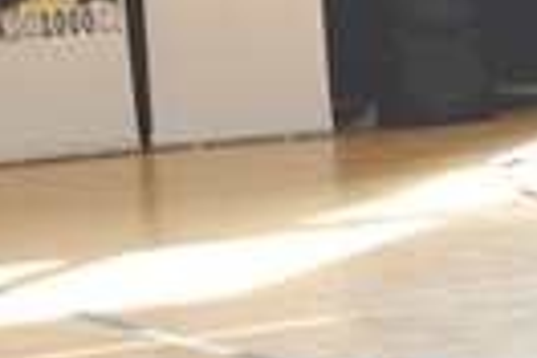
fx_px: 2536
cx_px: 163
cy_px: -77
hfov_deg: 12.1
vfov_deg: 8.0
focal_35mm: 170
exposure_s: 1/125
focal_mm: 30
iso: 400
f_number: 4.2
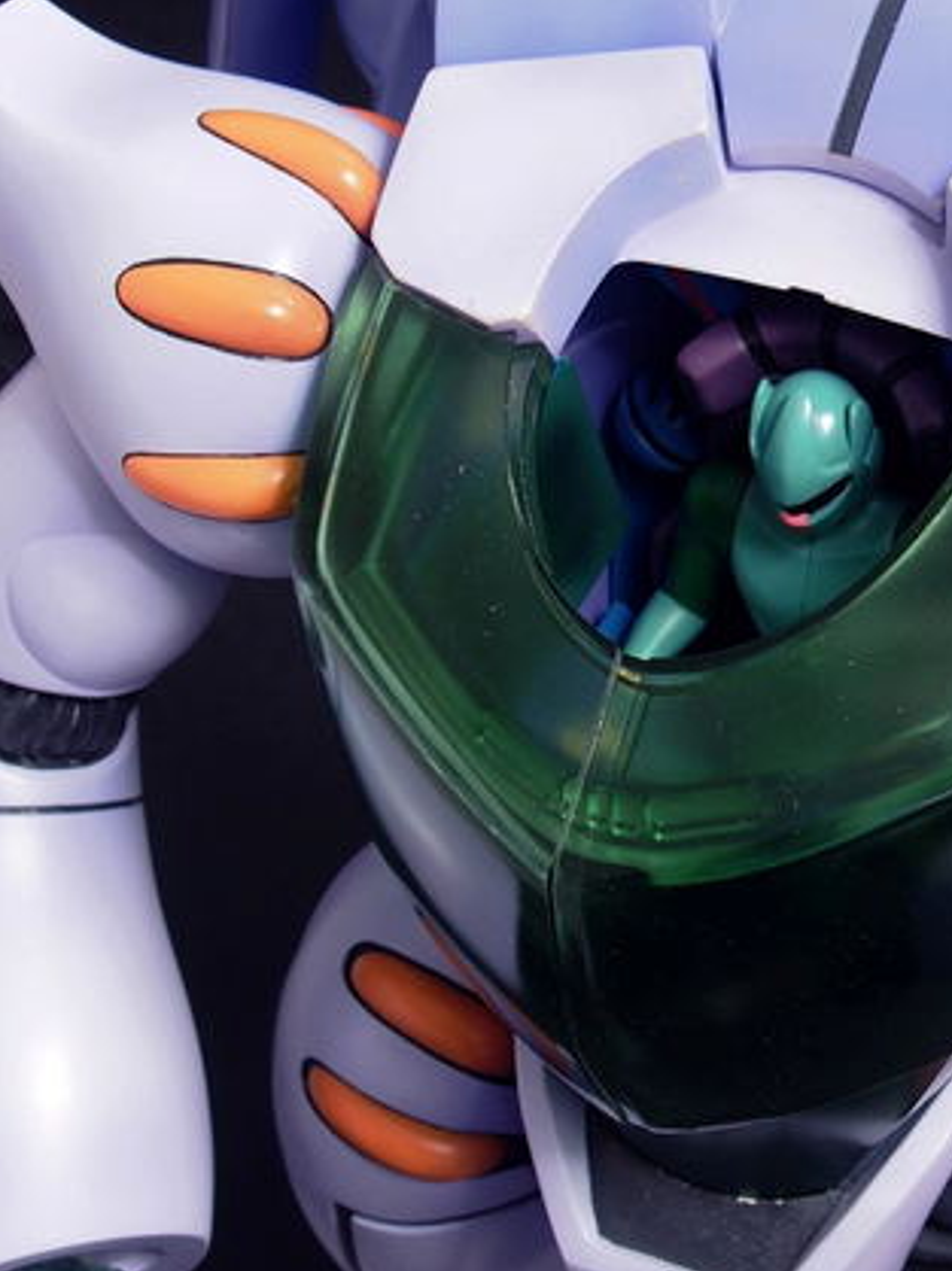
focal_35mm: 92
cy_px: 737
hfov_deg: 15.8
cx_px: 873
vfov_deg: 21.3
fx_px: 3377
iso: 200
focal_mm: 18
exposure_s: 1/250
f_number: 5.6
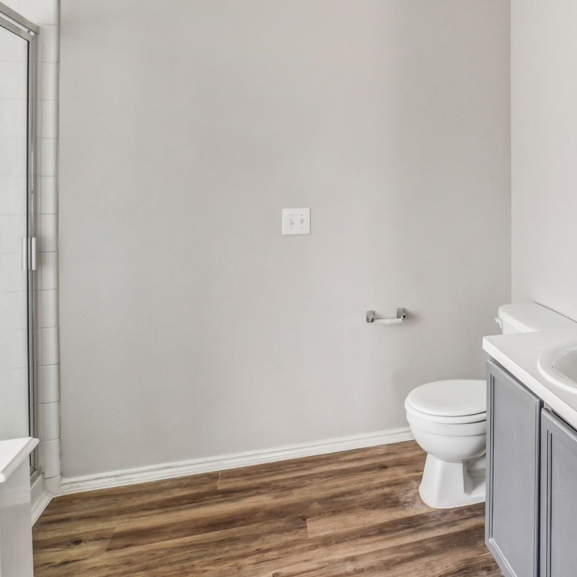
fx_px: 528
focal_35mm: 28
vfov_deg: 55.7
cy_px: 177
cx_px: 457
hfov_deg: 53.7
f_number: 11
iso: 500
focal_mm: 14
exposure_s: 1/10
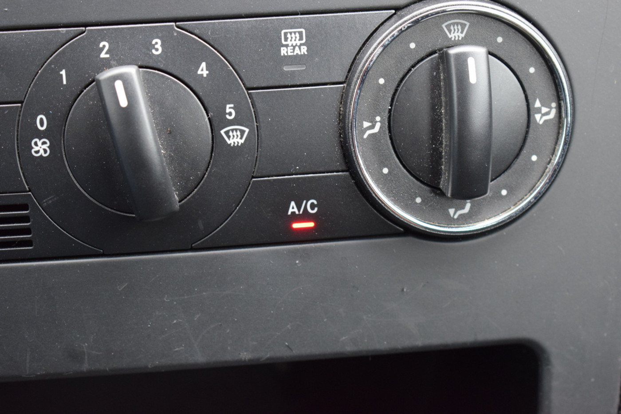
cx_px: 310
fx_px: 1423
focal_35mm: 82
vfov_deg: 16.5
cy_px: 207
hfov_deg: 24.6
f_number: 5.6
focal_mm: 55
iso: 1250
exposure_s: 1/60
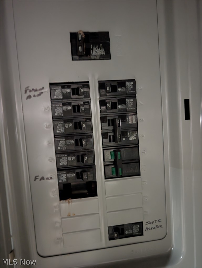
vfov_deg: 71.5
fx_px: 186
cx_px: 101
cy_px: 134
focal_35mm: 24
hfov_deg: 56.9
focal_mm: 6.9
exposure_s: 1/2.87
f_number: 1.68
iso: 5614
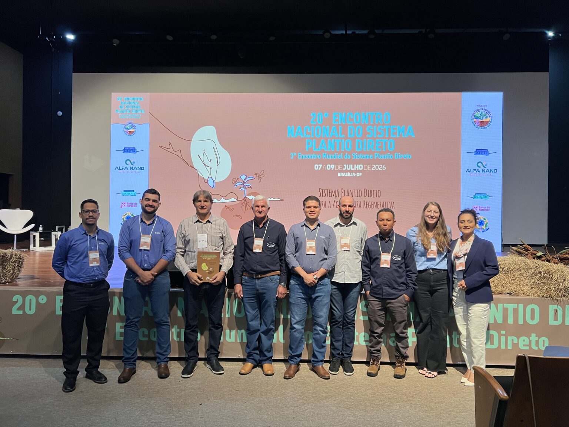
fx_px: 427
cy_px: 214
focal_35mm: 26
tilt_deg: +1.7
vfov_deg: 53.1
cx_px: 284
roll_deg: +1.2
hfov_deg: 67.3
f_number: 1.5
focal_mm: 5.7
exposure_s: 1/70
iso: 125
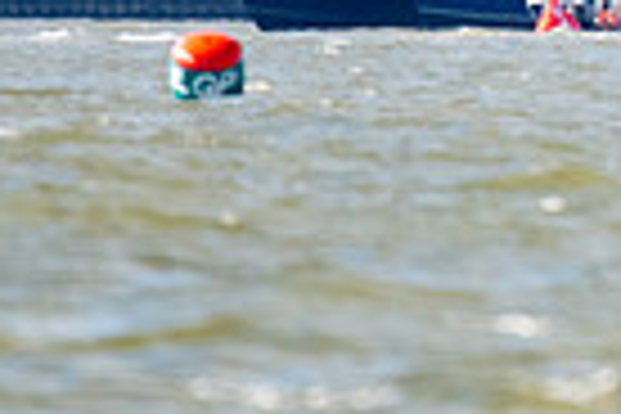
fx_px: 44364
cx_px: 1574
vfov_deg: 0.5
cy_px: -104
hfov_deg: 0.8
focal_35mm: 2572
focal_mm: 300
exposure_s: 1/2500
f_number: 5
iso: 640
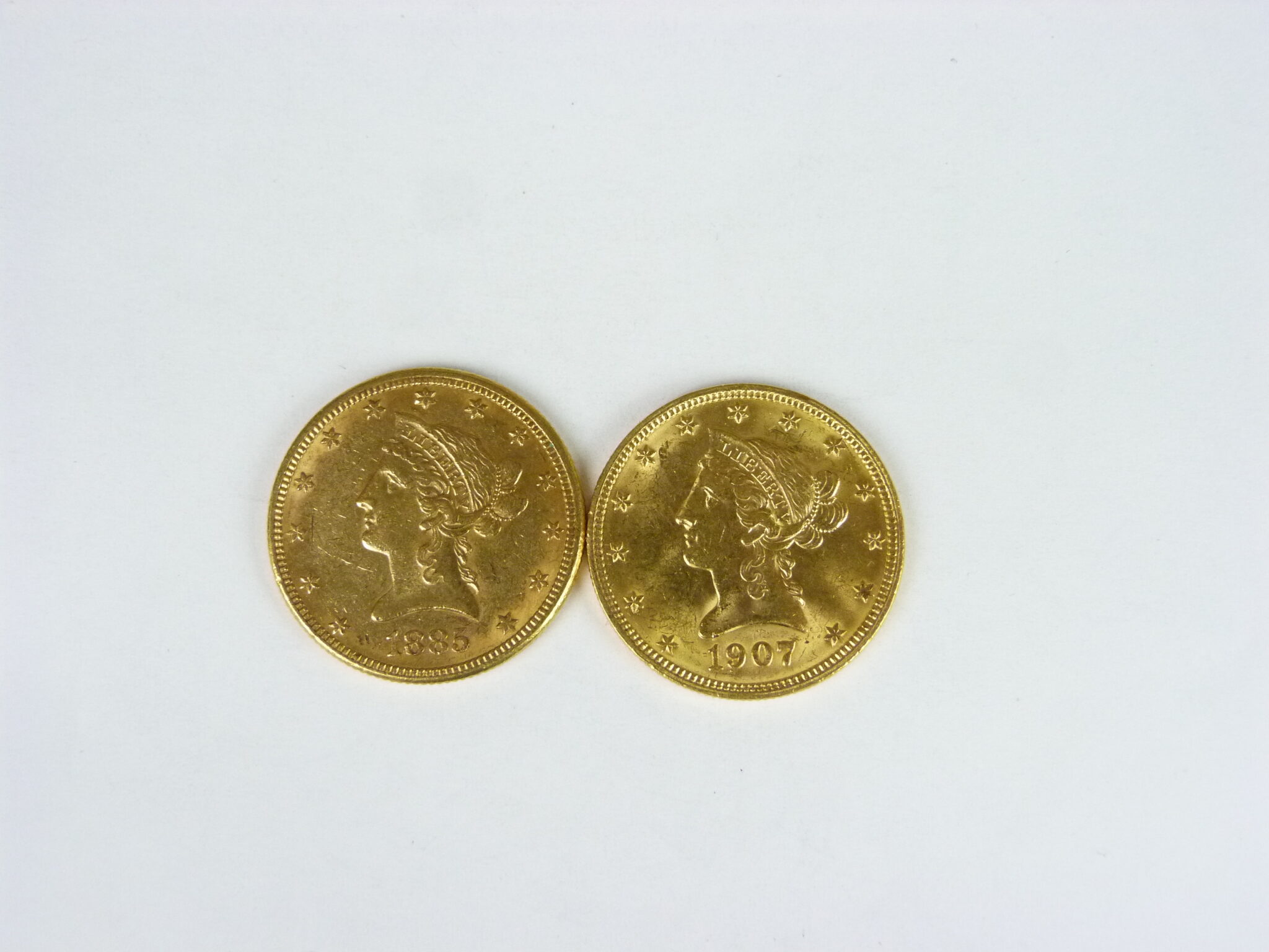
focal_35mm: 39
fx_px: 1430
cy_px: 476
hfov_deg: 47.9
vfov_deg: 36.8
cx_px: 634
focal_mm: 7
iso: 400
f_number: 3.1
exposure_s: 1/50
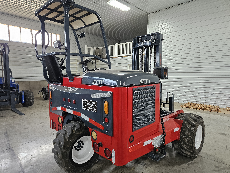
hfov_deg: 73.9
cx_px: 115
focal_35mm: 23
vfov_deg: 58.9
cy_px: 86
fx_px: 153
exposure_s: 1/170
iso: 250
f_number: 1.8
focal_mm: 5.4
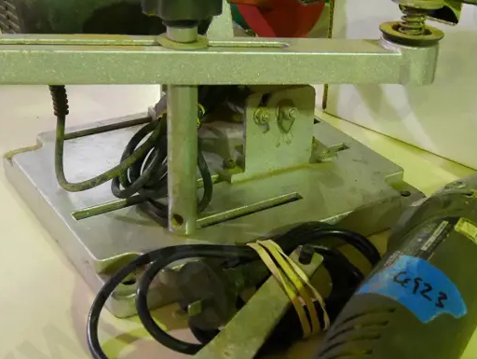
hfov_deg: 32.1
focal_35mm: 60
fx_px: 828
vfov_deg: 24.5
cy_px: 175
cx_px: 285
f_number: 4
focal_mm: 15
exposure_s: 1/60
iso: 3200
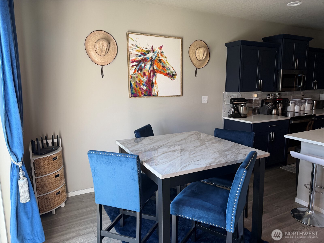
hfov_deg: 71.6
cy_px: 122
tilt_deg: -7.0
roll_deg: +1.3
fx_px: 225
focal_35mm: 24
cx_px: 162
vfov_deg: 56.8
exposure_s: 1/120
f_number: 1.78
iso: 200
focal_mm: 6.76
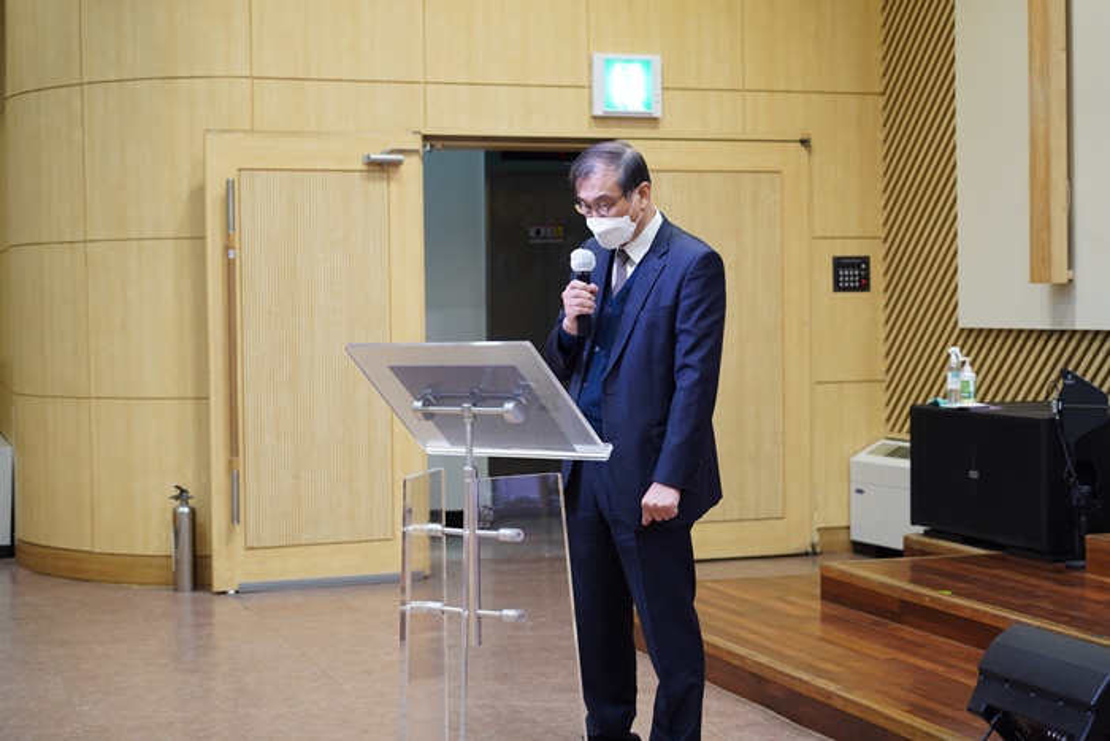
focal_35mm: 61
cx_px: 555
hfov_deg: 32.9
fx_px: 1881
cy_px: 370
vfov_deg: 22.3
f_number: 4
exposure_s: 1/80
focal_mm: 61
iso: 1000
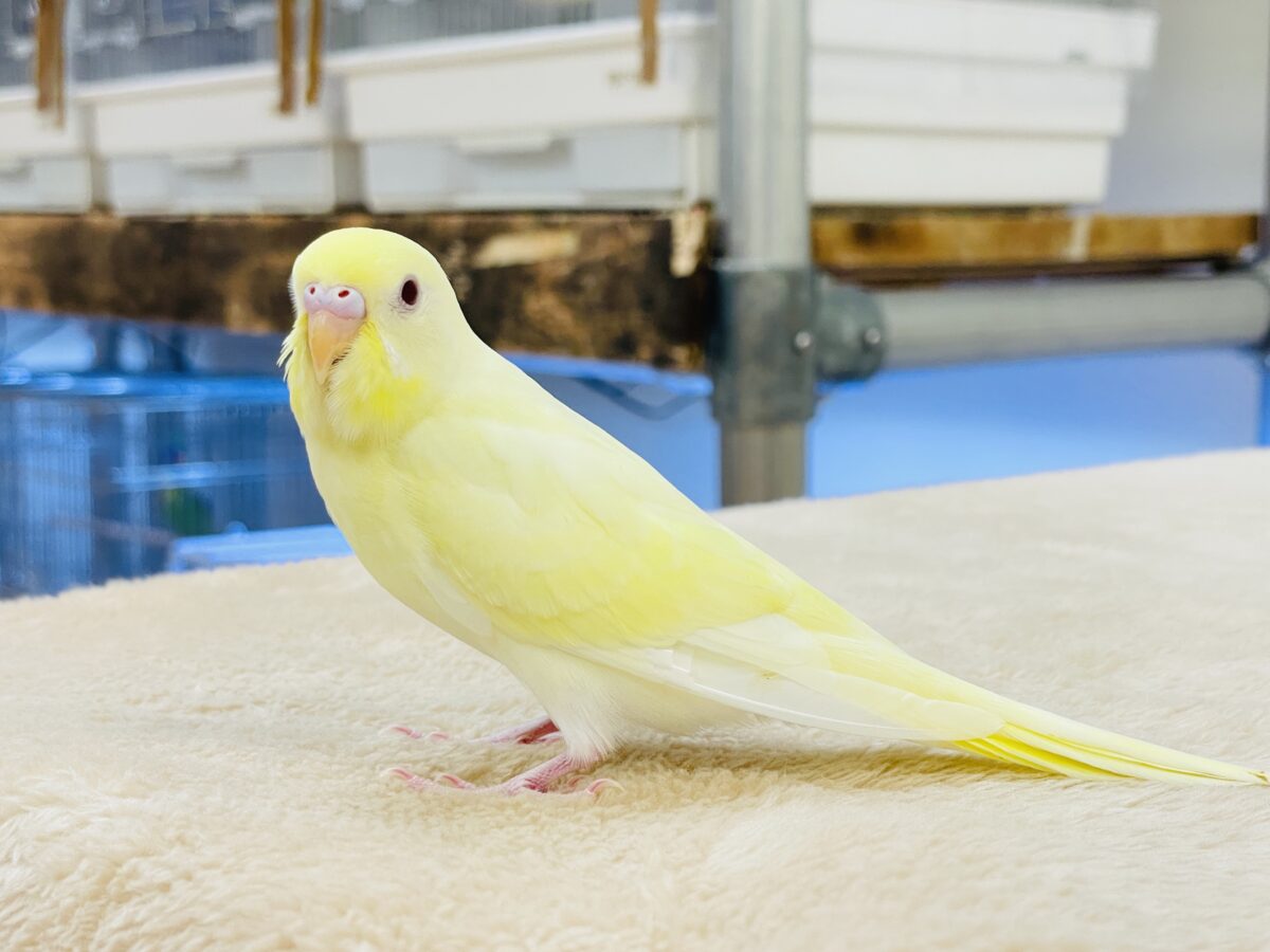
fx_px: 1908
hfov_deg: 36.8
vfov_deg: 28.0
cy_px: 476
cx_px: 635
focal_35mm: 52
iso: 80
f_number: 2
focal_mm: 6
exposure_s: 1/100
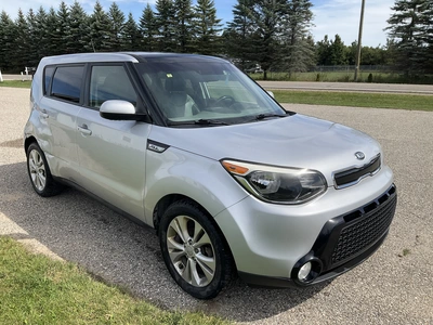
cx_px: 216
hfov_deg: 61.7
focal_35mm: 29
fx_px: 363
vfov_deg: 48.2
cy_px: 162
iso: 25
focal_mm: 3
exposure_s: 1/1577
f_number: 1.8
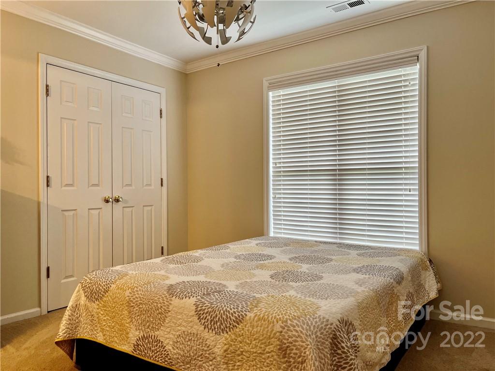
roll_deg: +0.7
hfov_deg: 67.3
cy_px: 186
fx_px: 372
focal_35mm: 26
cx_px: 248
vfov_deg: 53.1
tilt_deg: -0.5
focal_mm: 5.1
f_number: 1.6
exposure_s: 1/120
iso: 125
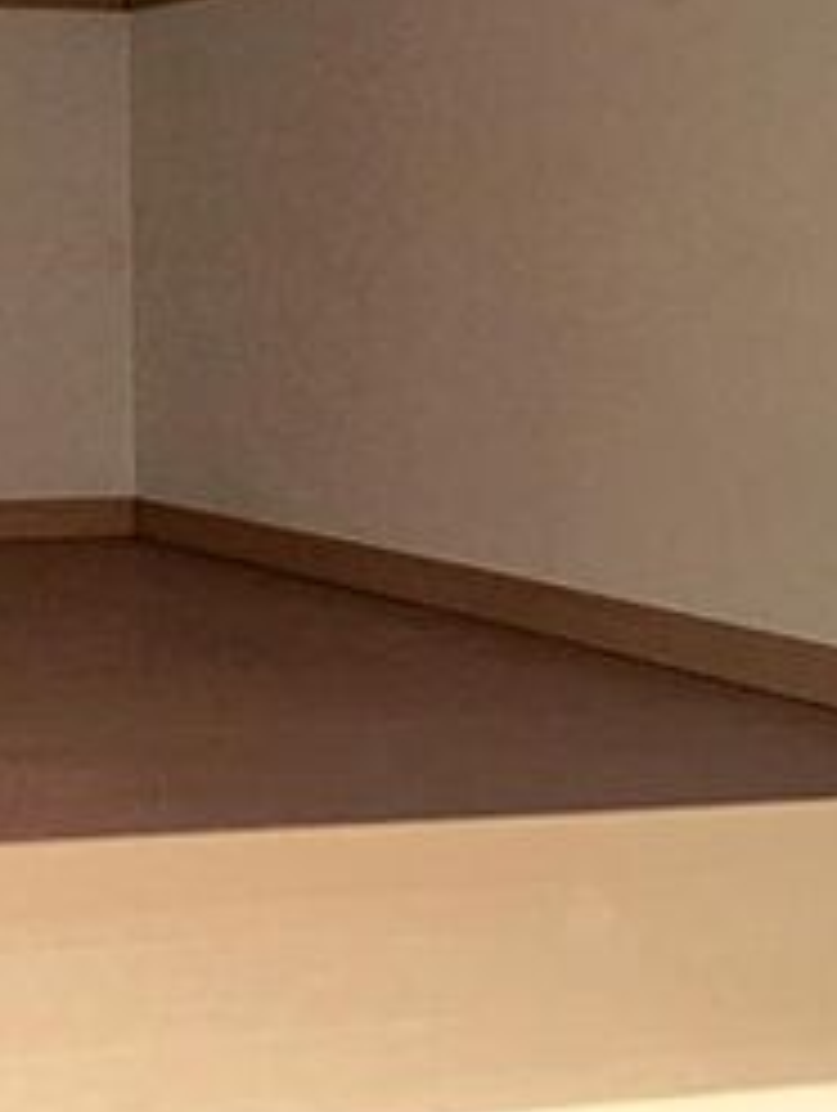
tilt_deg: +4.3
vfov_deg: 25.0
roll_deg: -1.4
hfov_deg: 17.9
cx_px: -369
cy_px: 54
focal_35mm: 75
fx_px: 2412
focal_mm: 4.15
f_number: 2.2
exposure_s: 1/33
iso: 40
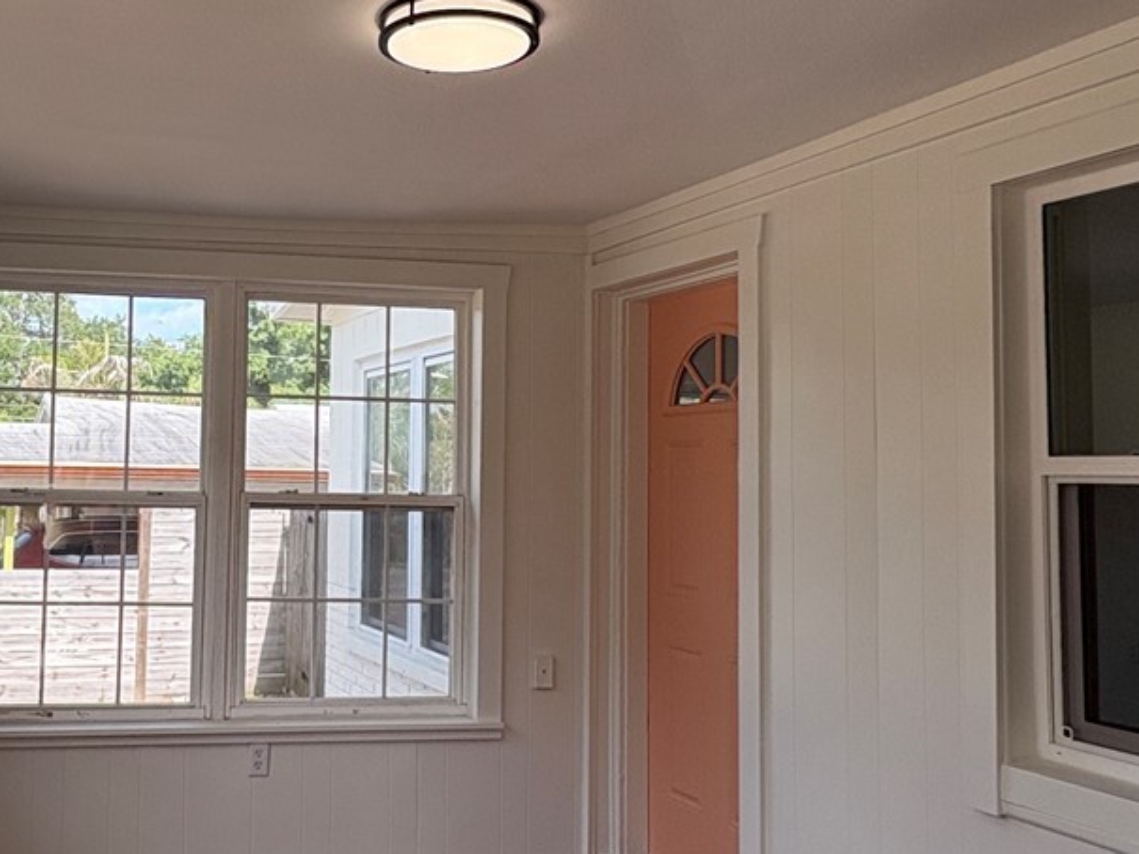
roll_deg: -0.8
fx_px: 1218
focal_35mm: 37
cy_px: 391
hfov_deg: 48.3
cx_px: 292
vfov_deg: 38.7
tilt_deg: +4.7
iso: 64
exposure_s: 1/657
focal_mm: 2.22
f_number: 2.2
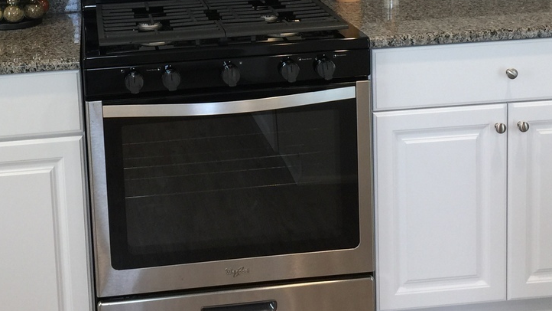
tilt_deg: -7.4
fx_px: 922
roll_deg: +0.3
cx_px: 194
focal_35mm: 63
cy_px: -27
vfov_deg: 18.4
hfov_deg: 33.1
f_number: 2.2
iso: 32
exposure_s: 1/15
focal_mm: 4.15
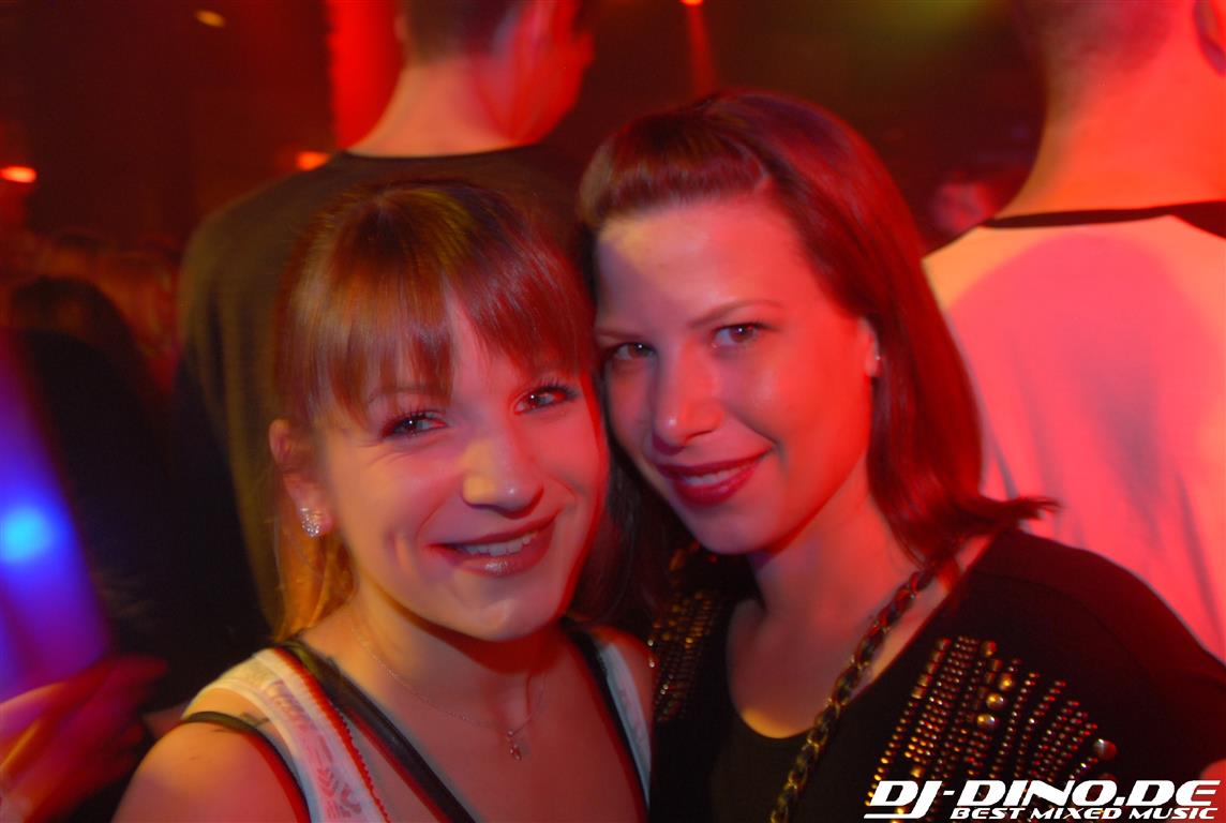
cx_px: 613
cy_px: 412
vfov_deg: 37.0
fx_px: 1229
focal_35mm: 36
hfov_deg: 53.0
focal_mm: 24
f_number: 6.3
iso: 400
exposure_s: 1/8
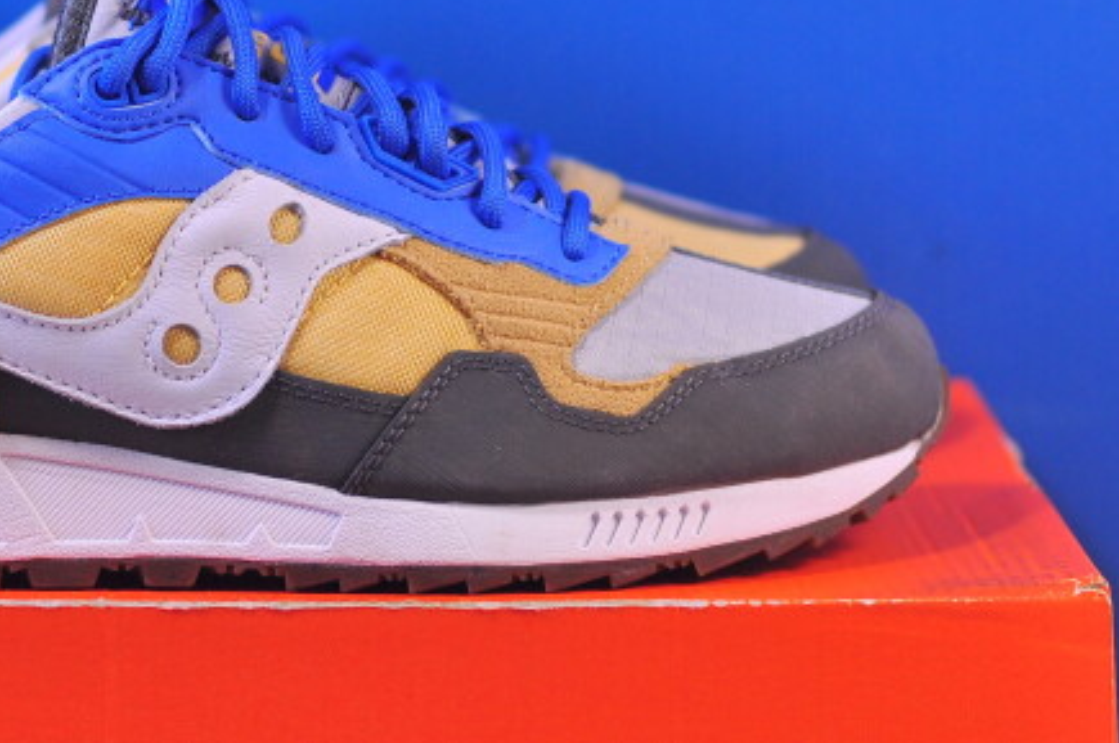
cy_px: 66
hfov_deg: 14.8
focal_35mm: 138
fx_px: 4285
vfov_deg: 9.9
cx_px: 237
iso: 250
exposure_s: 1/250
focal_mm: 50
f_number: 2.8
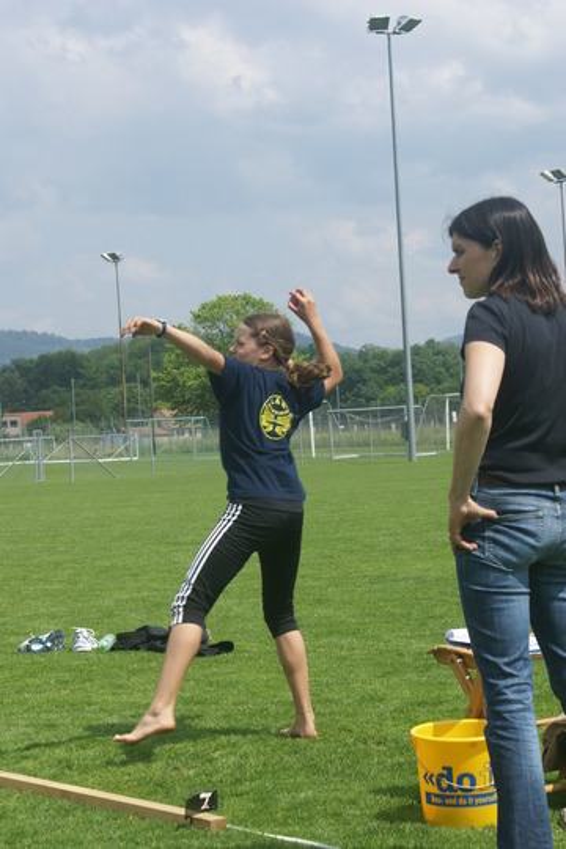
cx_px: 283
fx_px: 2122
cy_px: 424
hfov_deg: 15.2
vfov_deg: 22.6
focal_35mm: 90
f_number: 8
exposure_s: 1/400
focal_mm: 60
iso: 100
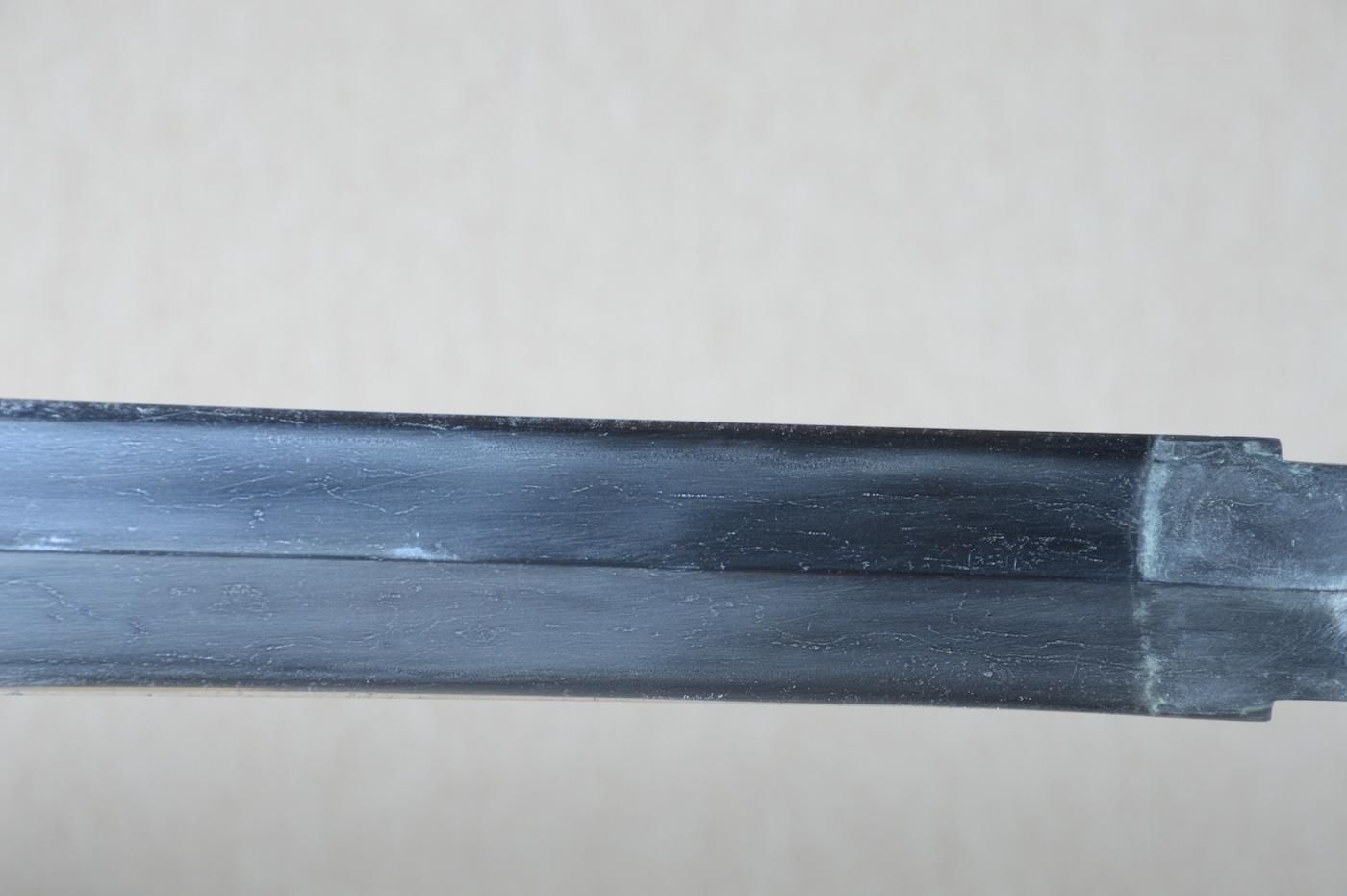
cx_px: 674
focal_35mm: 158
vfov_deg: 8.7
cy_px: 448
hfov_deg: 13.1
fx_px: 5888
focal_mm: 105
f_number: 11
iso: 400
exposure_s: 1/1.6
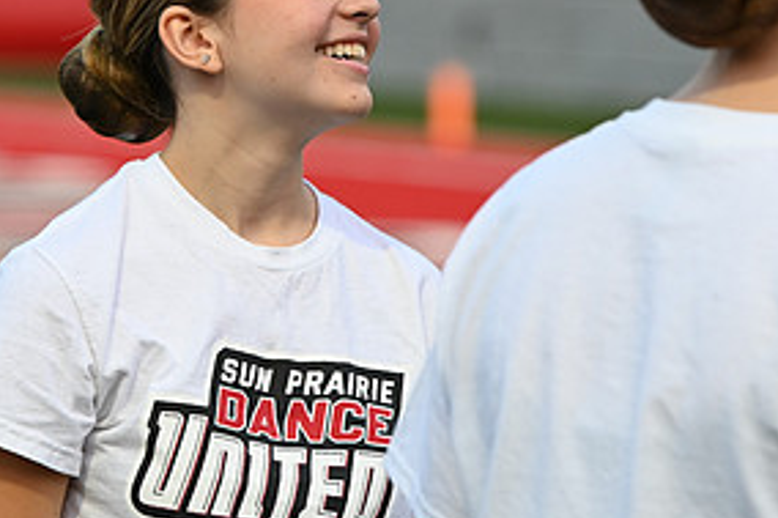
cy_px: 77
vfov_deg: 3.4
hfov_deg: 5.0
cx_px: 197
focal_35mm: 409
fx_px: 8833
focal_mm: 200
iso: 800
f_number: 5
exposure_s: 1/320
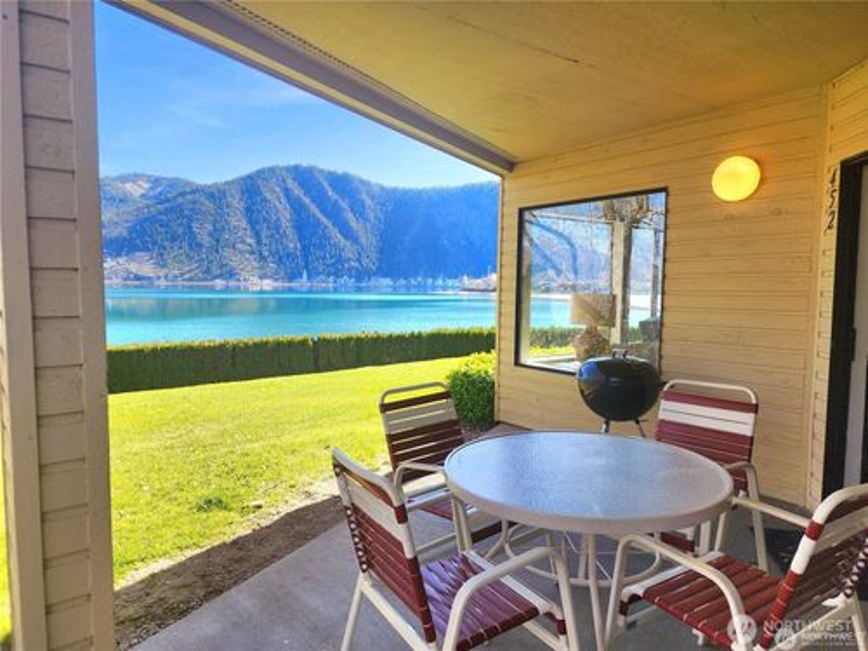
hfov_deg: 73.9
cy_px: 326
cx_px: 434
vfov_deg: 58.9
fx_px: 577
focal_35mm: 23
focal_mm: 6.4
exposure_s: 1/400
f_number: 1.8
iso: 12
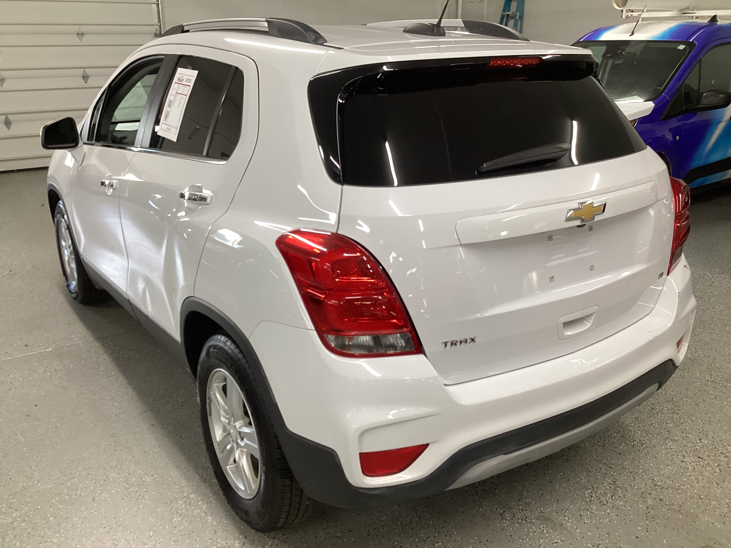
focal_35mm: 31
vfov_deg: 45.4
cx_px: 366
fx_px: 655
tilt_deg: -20.9
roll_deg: -0.9
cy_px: 274
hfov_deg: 58.4
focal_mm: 3.3
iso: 125
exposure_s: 1/60
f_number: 2.4
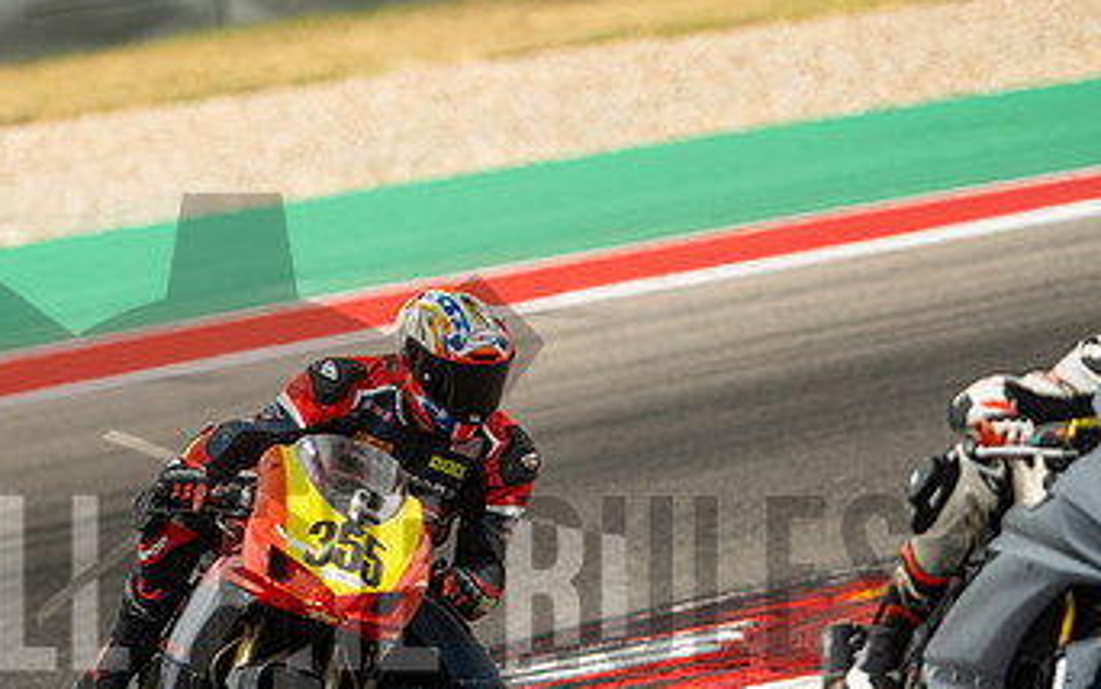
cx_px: 232
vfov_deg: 1.8
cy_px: 588
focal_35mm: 726
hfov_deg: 2.9
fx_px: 21791
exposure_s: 1/2000
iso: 400
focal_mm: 280
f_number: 2.8
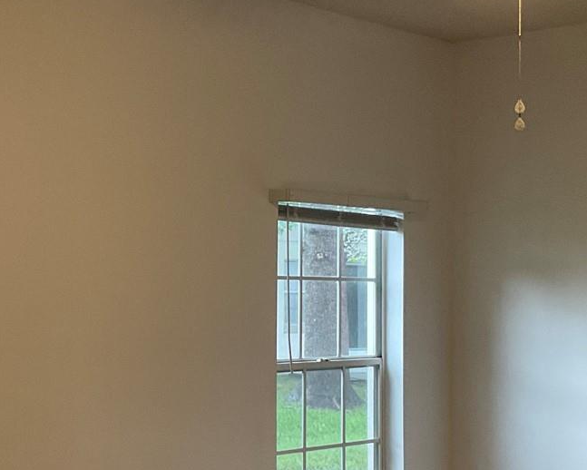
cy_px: 261
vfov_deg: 21.9
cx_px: 172
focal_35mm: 70
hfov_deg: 26.9
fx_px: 1216
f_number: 1.8
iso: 125
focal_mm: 3
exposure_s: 1/60
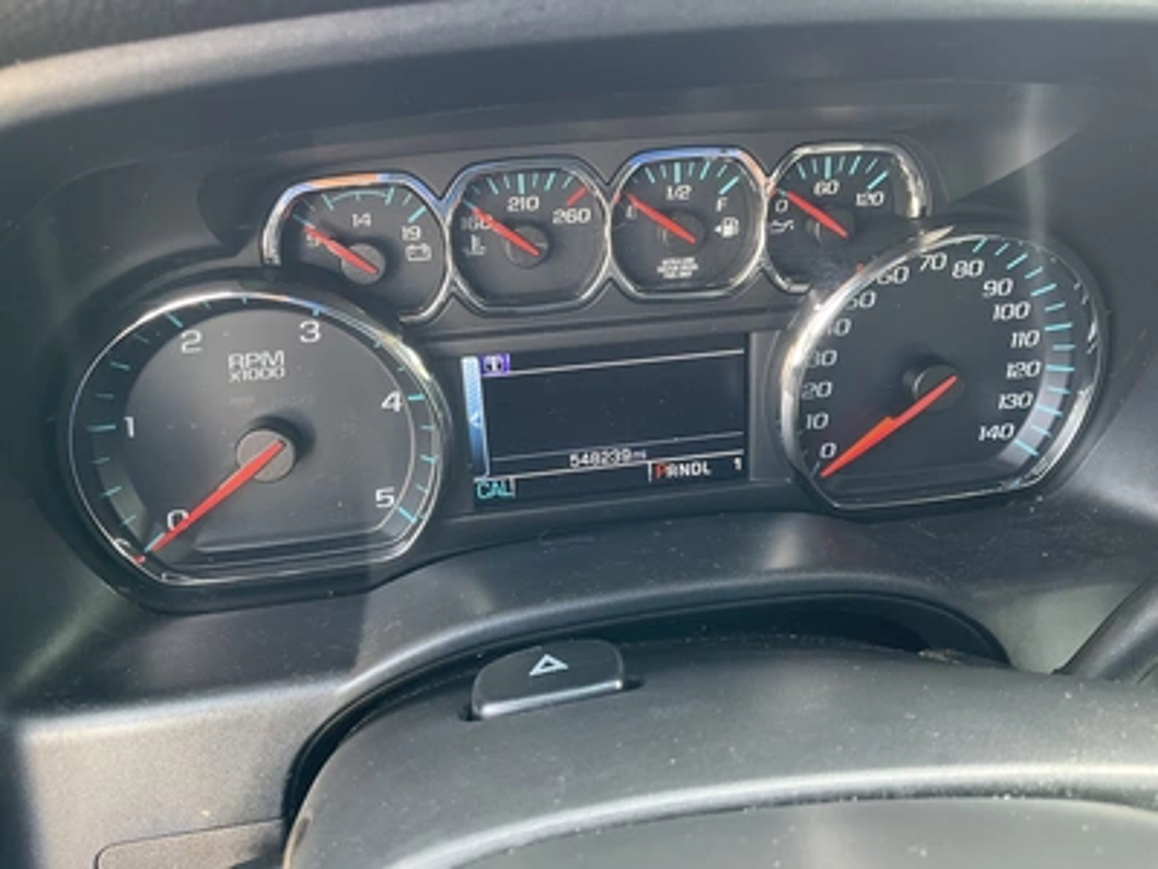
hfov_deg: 61.7
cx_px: 579
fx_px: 970
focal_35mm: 29
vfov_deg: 48.2
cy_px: 434
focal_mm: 3
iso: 80
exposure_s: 1/60
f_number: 1.8
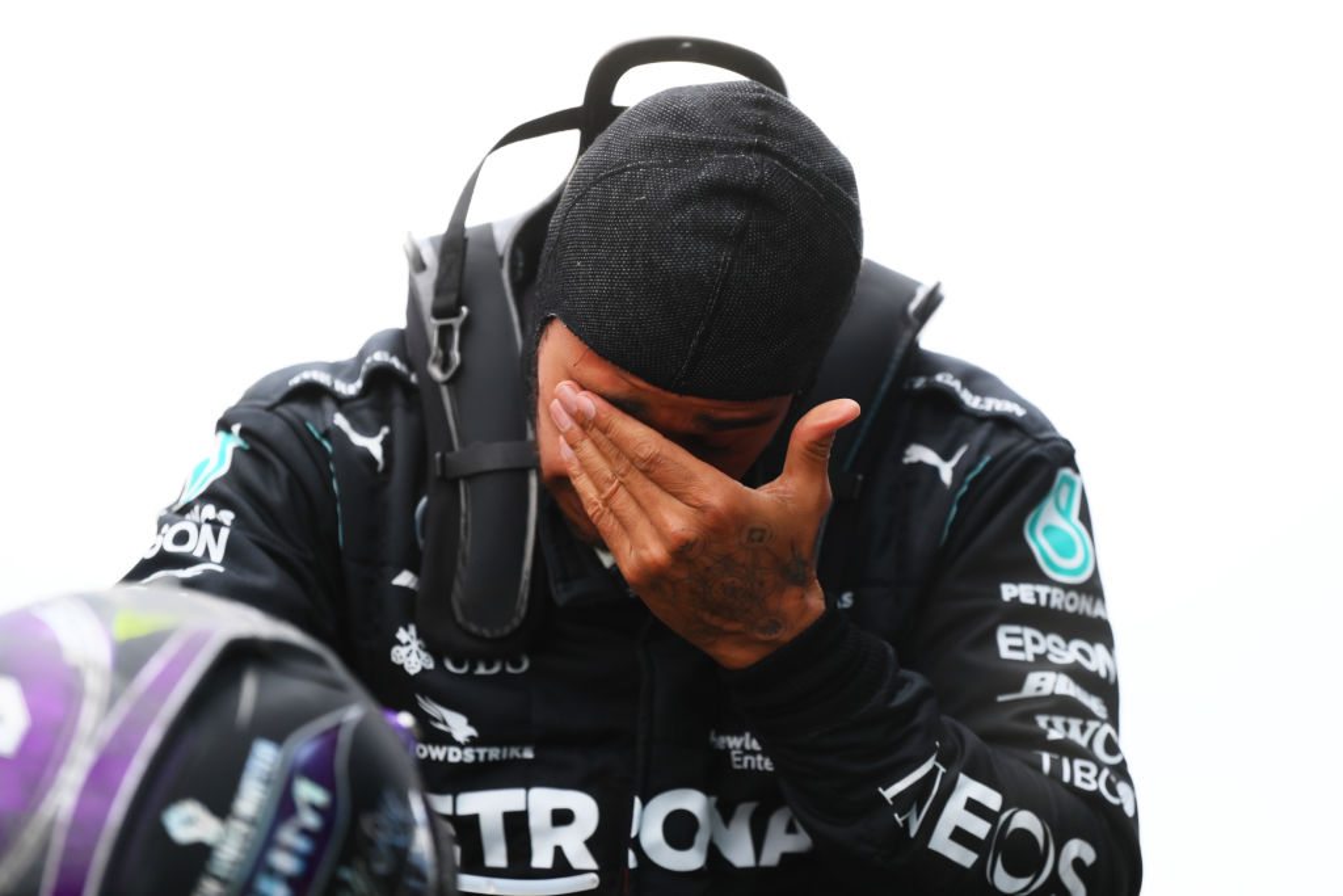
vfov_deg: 7.2
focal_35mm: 190
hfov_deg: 10.8
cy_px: 448
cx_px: 672
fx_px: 7089
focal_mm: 190
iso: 1000
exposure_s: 1/1600
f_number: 3.2
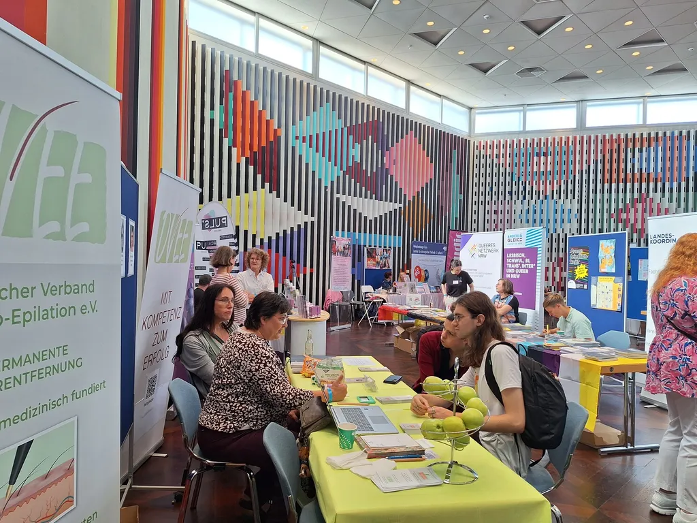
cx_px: 348
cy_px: 262
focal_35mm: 23
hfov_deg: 73.9
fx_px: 463
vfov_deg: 58.9
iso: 64
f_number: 1.8
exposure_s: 1/100
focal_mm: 5.54
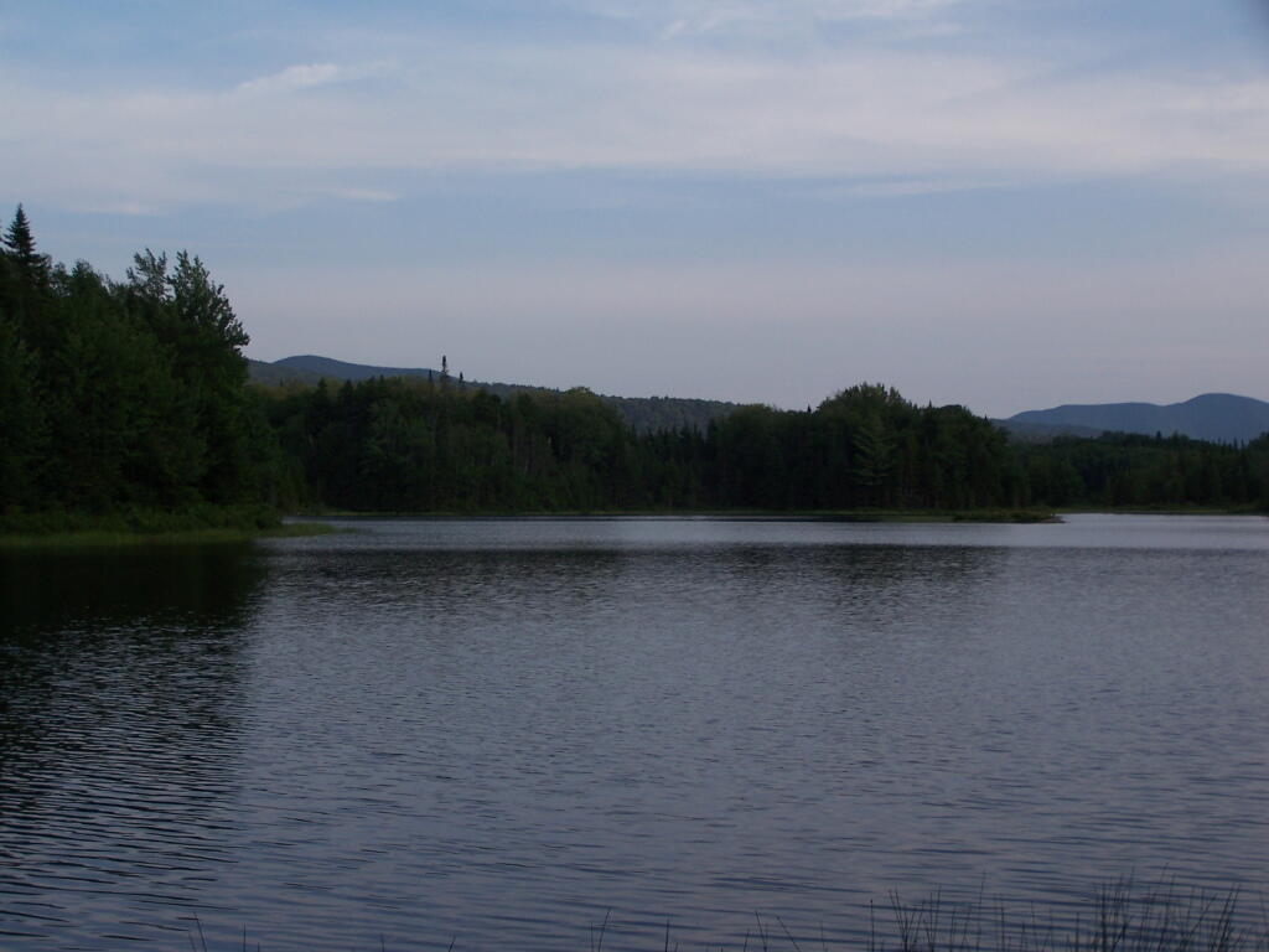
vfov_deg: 24.8
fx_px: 2163
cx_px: 634
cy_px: 476
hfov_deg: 32.7
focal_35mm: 59
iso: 80
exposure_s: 1/500
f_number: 3.1
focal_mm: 9.8
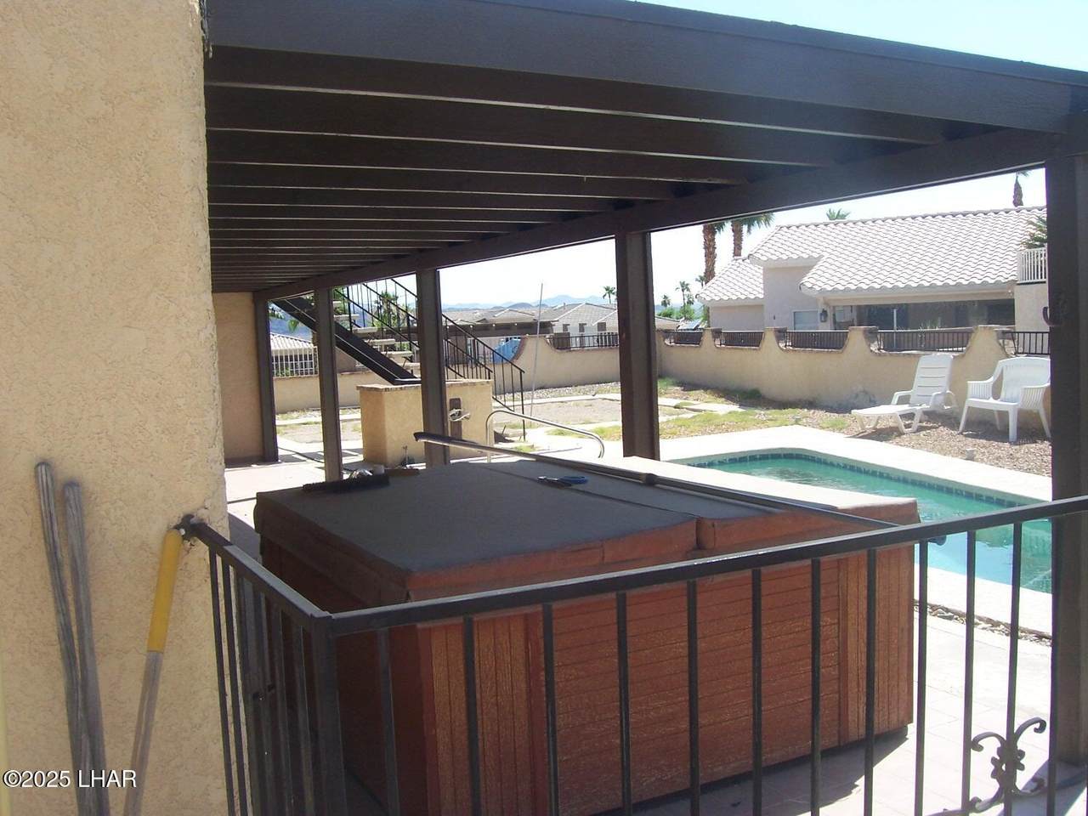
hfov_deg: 54.0
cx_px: 544
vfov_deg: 41.8
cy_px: 408
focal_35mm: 34
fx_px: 1069
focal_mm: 5.6
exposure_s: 1/250
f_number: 5.6
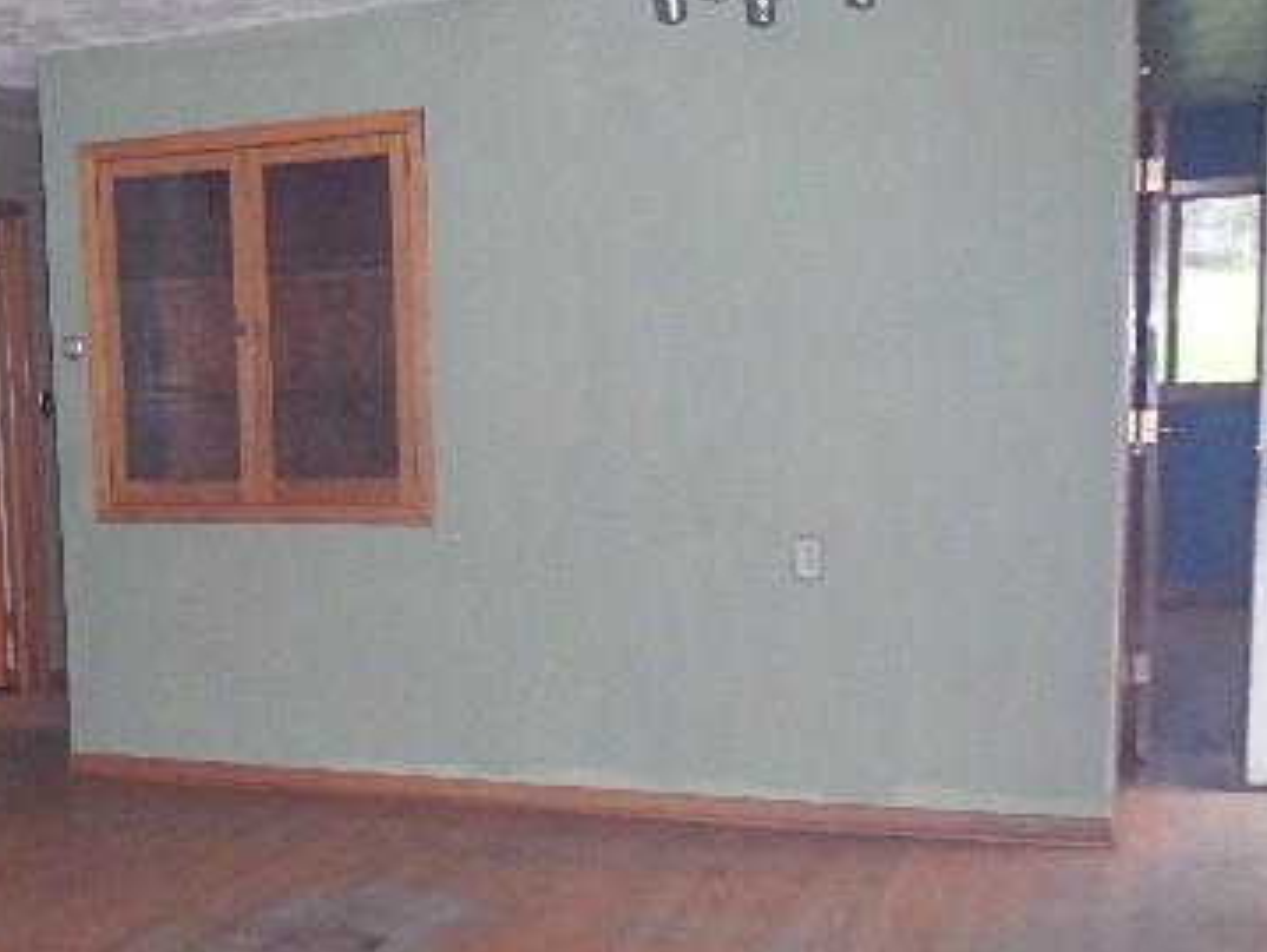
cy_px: 616
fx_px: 1831
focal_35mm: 50
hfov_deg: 36.7
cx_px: 234
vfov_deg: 29.0
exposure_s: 1/30
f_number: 3.9
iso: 1600
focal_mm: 5
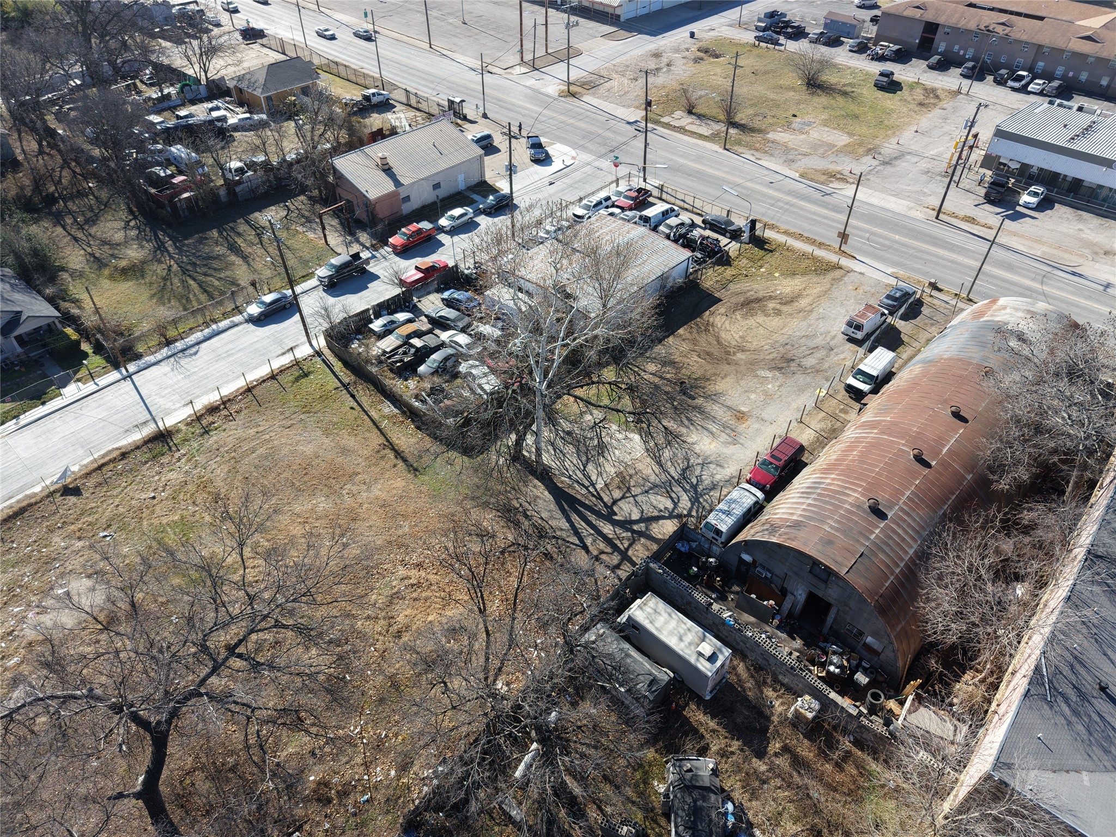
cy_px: 418
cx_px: 558
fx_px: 774
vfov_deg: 56.8
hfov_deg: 71.6
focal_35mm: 24
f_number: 1.8
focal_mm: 8.67
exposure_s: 1/1600
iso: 130
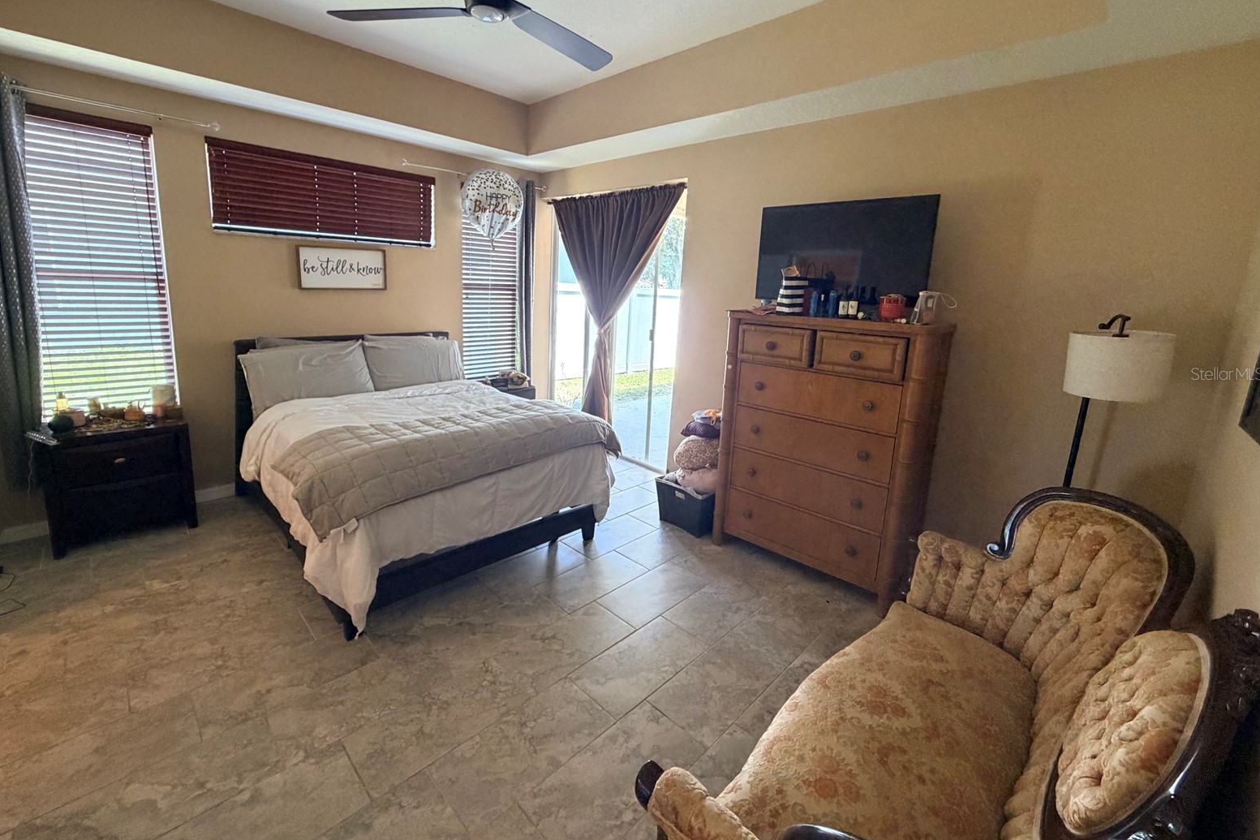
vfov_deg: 77.0
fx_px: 525
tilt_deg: -10.3
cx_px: 618
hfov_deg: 100.4
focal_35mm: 15
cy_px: 373
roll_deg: -2.4
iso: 320
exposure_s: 1/60
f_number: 2.2
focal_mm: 2.22
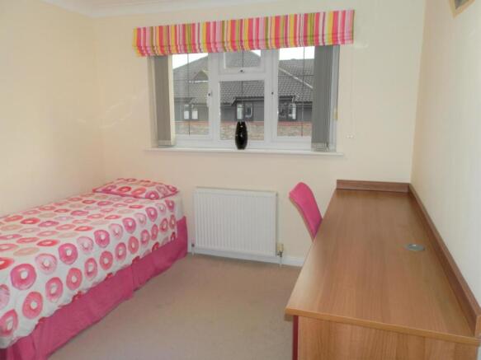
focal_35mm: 25
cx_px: 240
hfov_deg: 69.4
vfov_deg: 54.9
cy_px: 180
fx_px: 347
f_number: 3.1
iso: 100
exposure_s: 1/30
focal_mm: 4.5
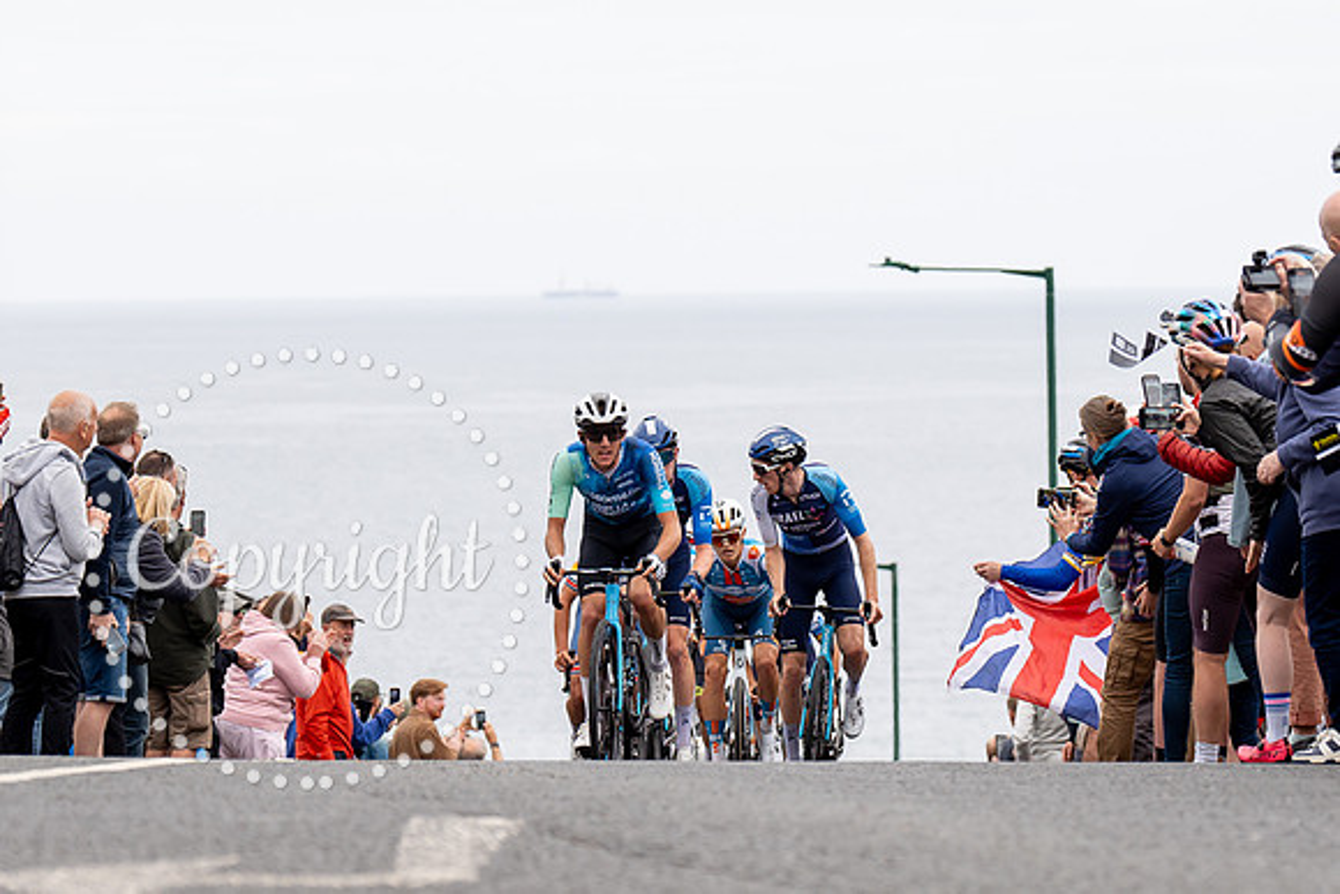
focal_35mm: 205
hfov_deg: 10.0
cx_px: 637
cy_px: 583
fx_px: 7621
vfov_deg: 6.7
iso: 320
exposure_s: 1/1000
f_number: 3.5
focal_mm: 106
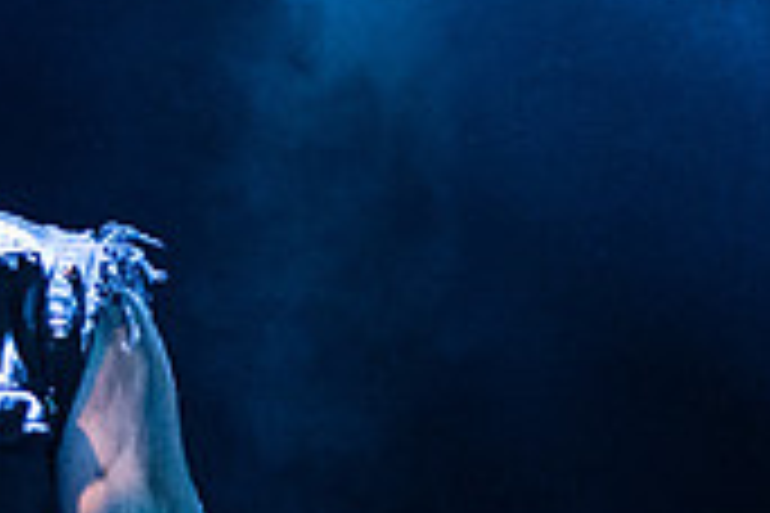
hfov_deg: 7.0
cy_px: 125
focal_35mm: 287
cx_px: -653
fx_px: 6138
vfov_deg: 4.8
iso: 3200
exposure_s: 1/200
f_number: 3.2
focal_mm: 70
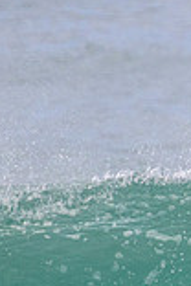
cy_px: 201
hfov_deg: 0.5
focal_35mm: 2967
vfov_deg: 0.7
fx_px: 23611
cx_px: 470
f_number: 11
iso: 1600
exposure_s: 1/2000
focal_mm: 800
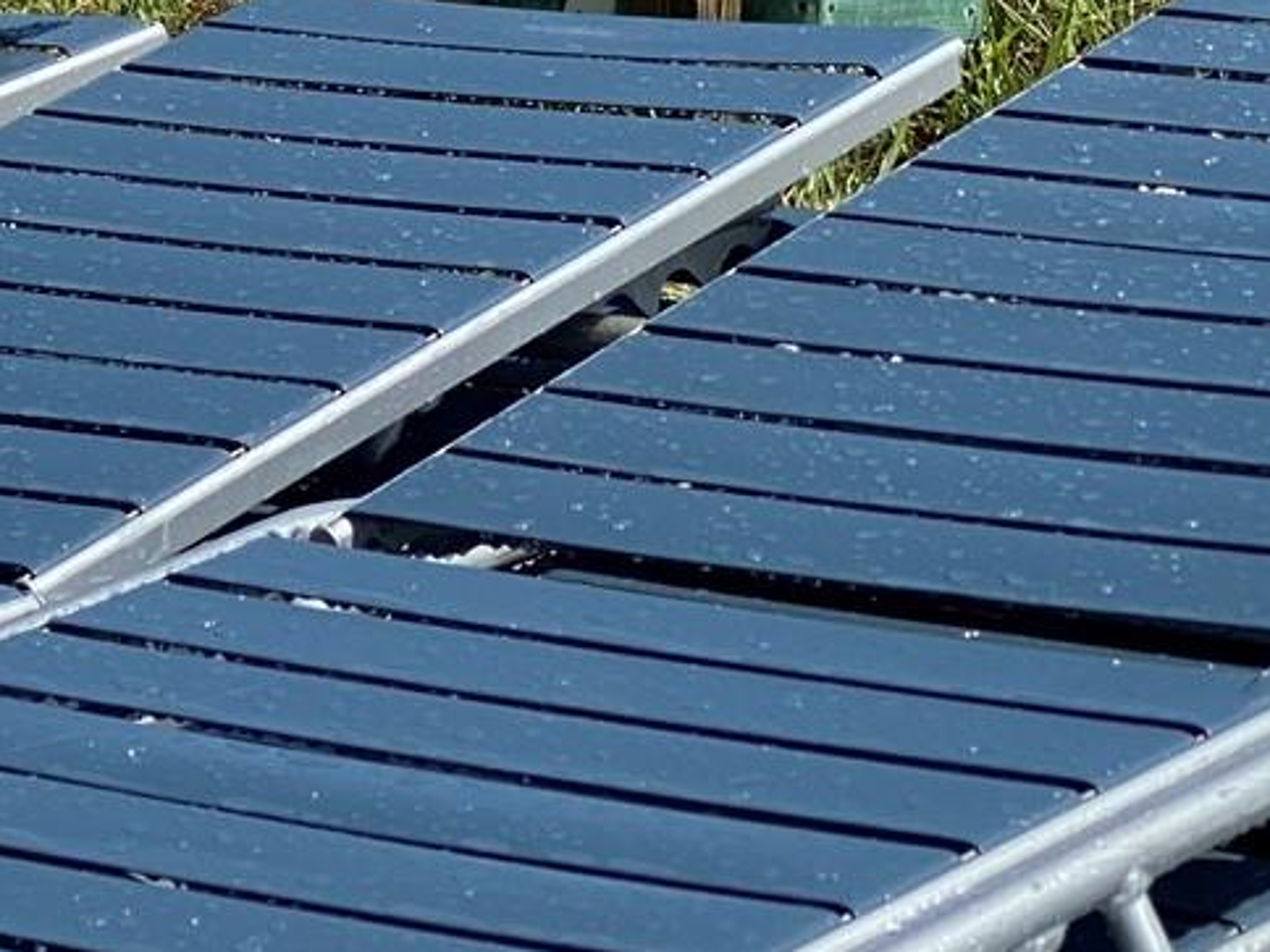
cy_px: -407
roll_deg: -0.7
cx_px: 289
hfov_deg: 11.5
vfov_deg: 8.5
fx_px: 6310
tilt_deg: -2.4
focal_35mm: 172
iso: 20
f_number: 2
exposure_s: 1/2083
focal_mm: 6
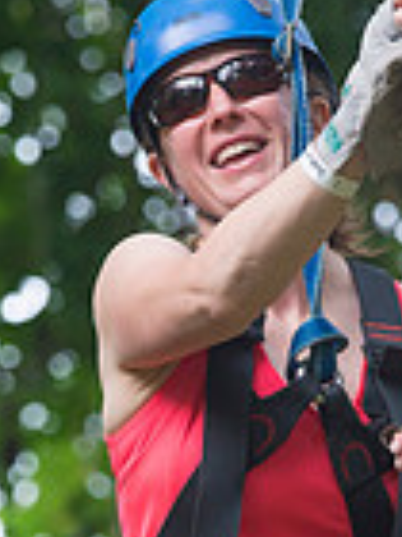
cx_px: 172
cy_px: 414
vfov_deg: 3.2
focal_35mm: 617
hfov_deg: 2.4
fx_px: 9554
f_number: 5
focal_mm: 200
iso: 1250
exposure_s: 1/800
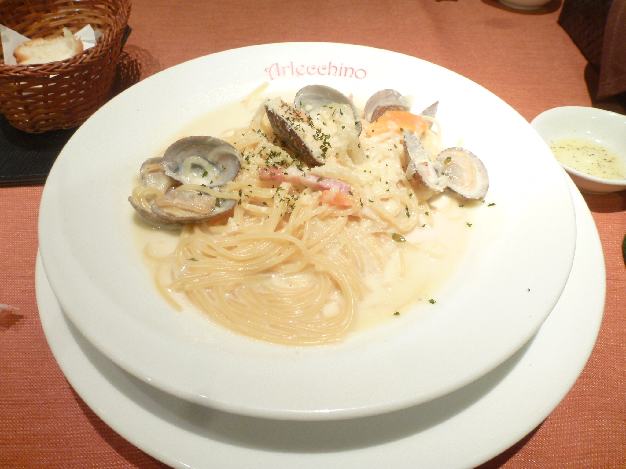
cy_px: 234
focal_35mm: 24
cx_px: 313
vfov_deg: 56.8
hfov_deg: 71.6
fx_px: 434
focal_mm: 4.3
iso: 100
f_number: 3.3
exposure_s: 1/10
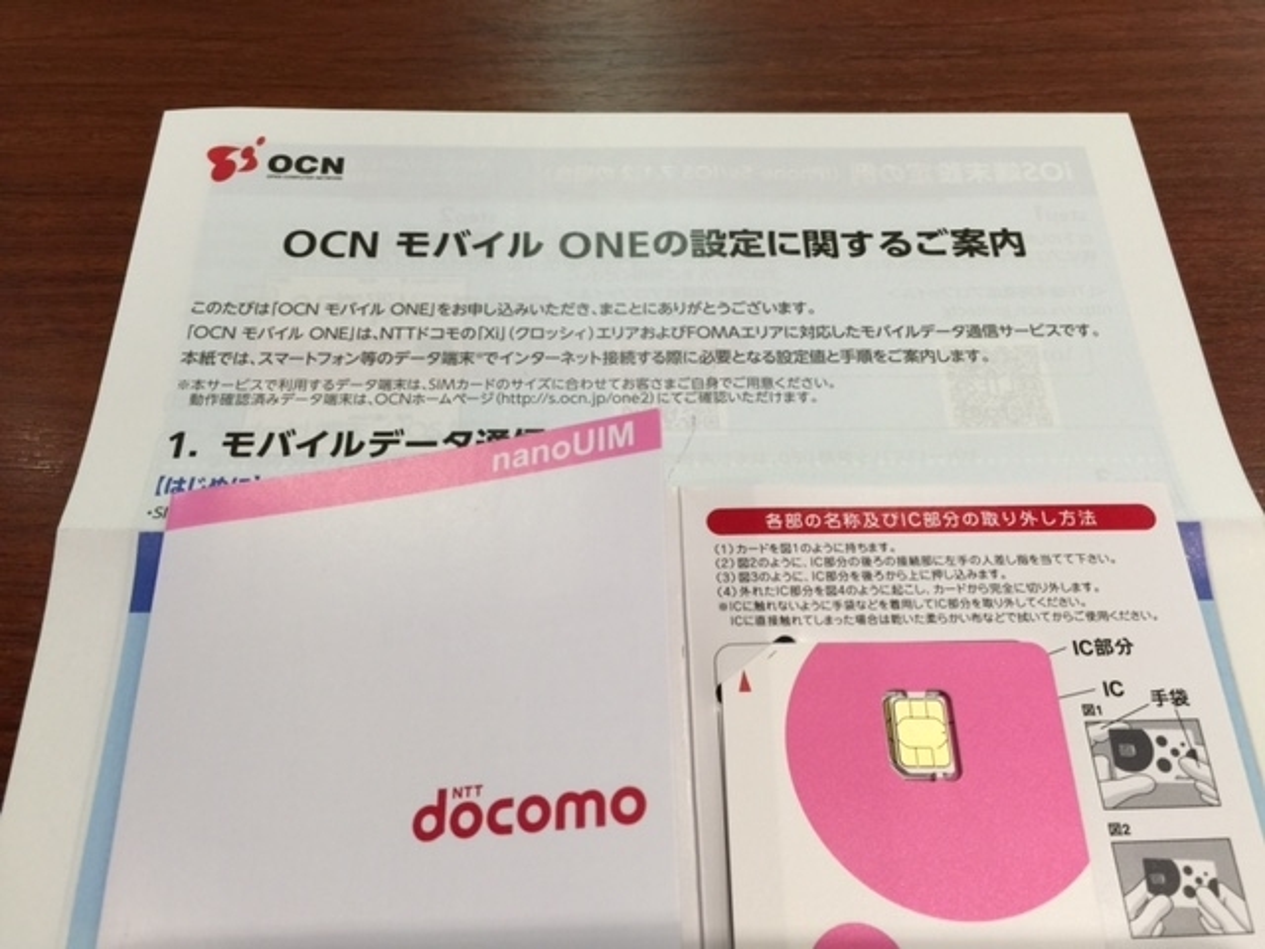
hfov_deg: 61.7
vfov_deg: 48.2
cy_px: 474
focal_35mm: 29
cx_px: 632
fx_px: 1060
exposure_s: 1/30
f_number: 2.2
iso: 32
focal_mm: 4.15
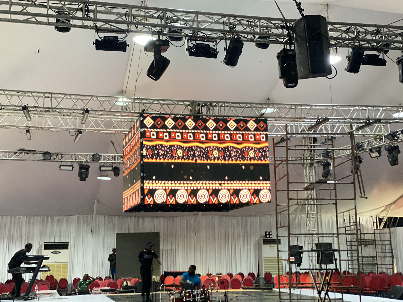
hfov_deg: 36.8
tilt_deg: +9.7
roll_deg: +1.3
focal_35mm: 52
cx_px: 202
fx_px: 605
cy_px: 151
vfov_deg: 28.0
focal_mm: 6
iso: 640
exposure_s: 1/15
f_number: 2
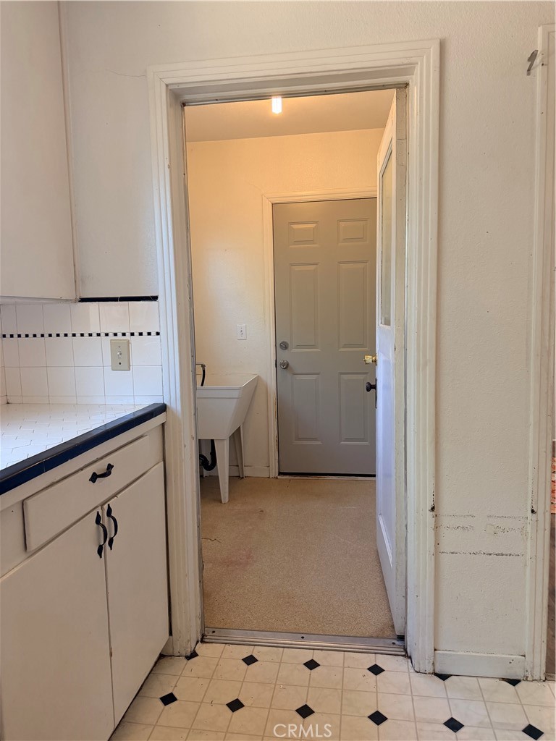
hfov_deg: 56.8
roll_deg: +1.2
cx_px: 278
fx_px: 514
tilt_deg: -5.7
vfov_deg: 71.6
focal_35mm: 24
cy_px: 370
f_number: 1.78
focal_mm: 6.76
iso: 200
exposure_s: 1/146
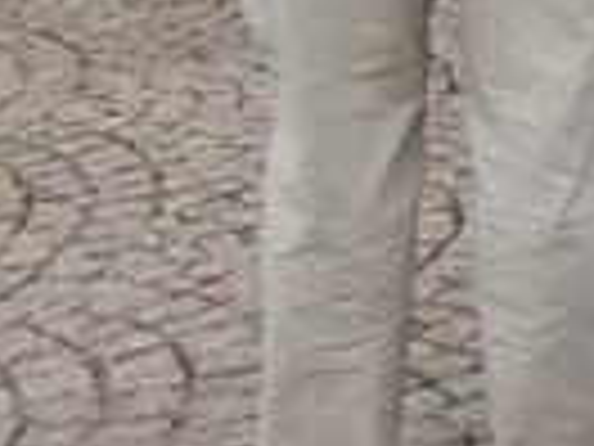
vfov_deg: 10.2
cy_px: -414
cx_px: 1431
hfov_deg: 11.8
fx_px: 2334
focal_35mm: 136
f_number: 5
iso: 50
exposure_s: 1/50
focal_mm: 5
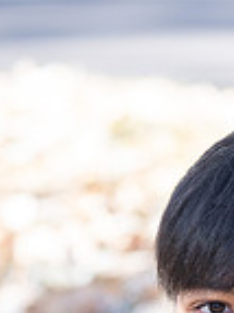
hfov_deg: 4.5
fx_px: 2988
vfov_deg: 5.9
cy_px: 417
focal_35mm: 331
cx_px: 175
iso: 100
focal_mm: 85
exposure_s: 1/125
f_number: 3.2
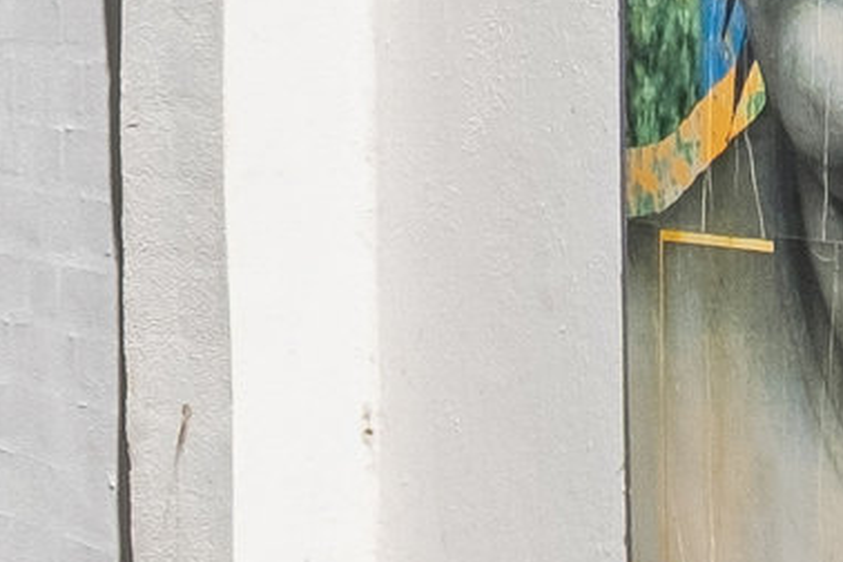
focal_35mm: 246
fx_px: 5760
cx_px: -1688
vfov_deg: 5.6
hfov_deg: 7.4
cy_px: 78
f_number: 10
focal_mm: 20.9
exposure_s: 1/250
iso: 160
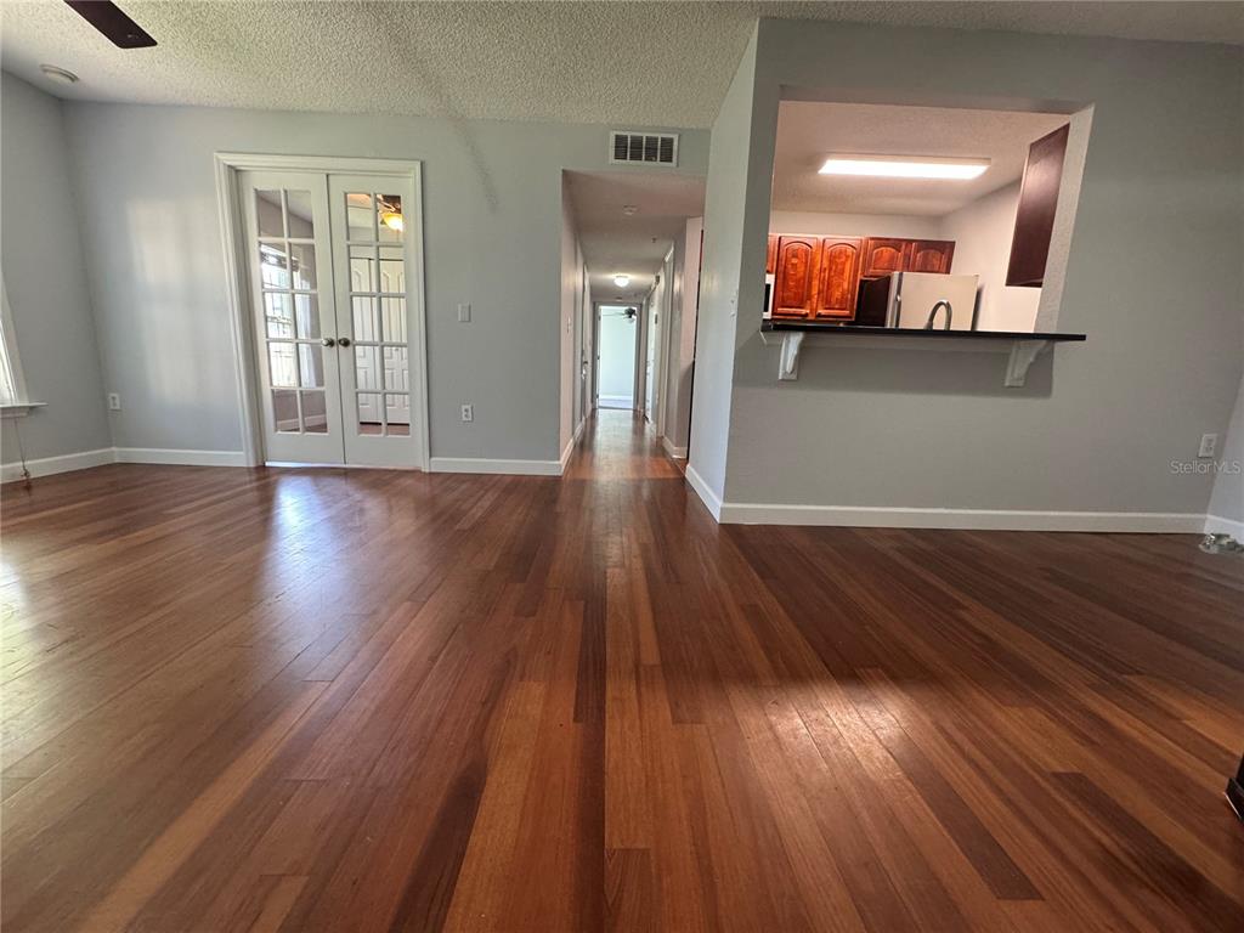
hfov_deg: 102.1
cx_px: 622
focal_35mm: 14
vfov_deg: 85.7
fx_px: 503
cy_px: 466
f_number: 2.2
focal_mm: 2.22
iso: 320
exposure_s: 1/60
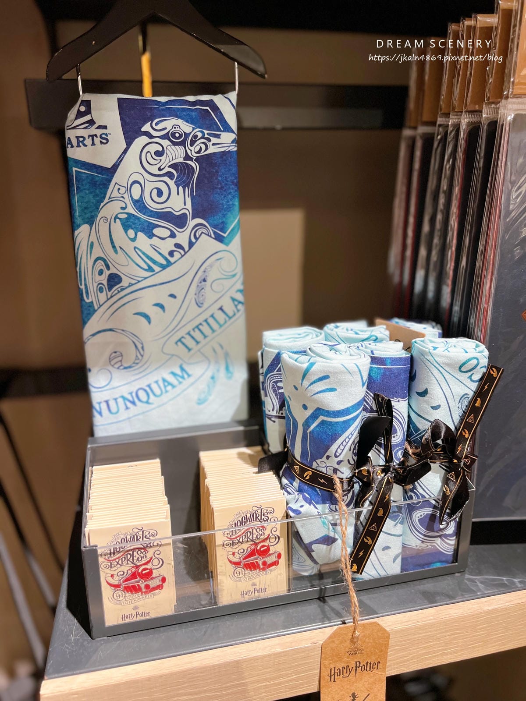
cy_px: 350
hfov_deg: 53.1
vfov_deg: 67.3
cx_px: 263
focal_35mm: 26
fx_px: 527
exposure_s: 1/60
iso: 160
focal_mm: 5.7
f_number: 1.5
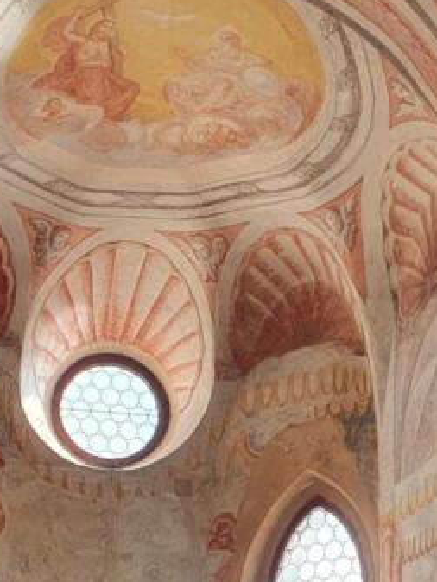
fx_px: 1329
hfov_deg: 18.7
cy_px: 598
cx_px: 223
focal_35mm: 79
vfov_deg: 23.5
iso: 50
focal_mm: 4.32
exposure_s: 1/149
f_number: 2.4
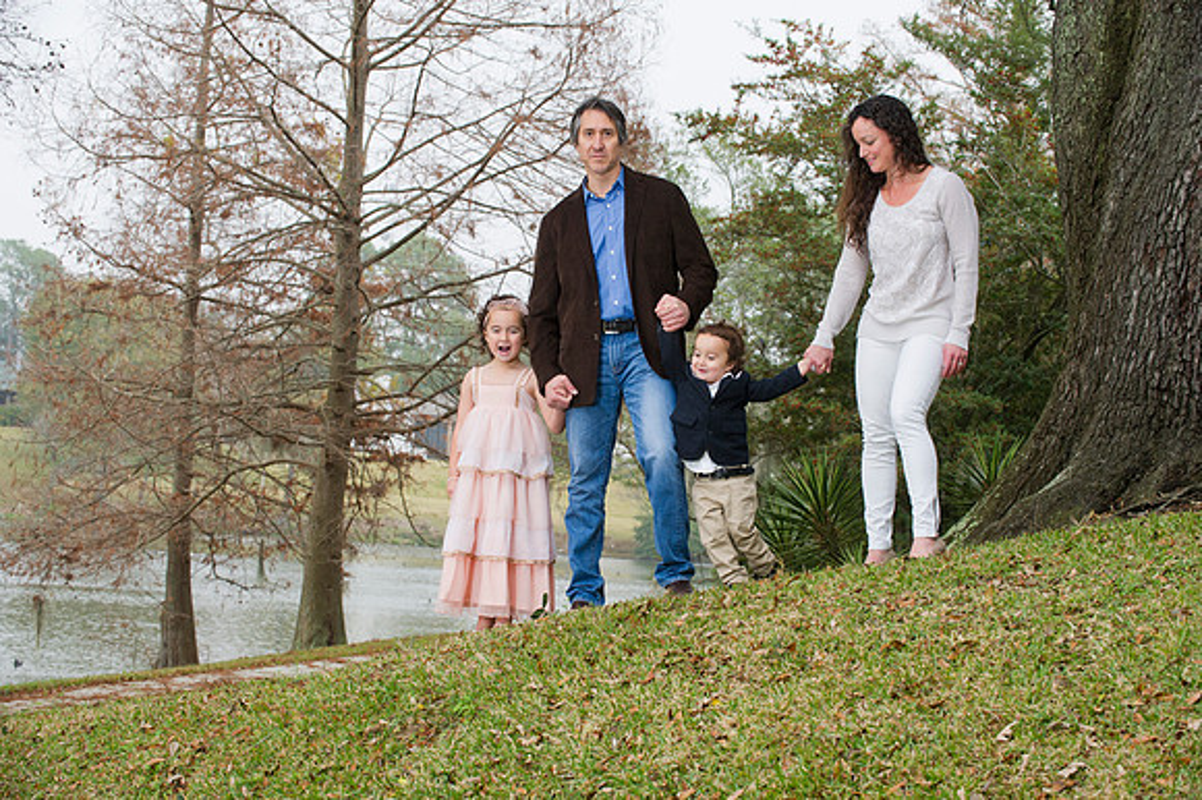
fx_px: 3270
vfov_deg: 13.9
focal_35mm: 98
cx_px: 601
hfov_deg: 20.8
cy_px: 400
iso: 640
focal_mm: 98
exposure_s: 1/250
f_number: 7.1
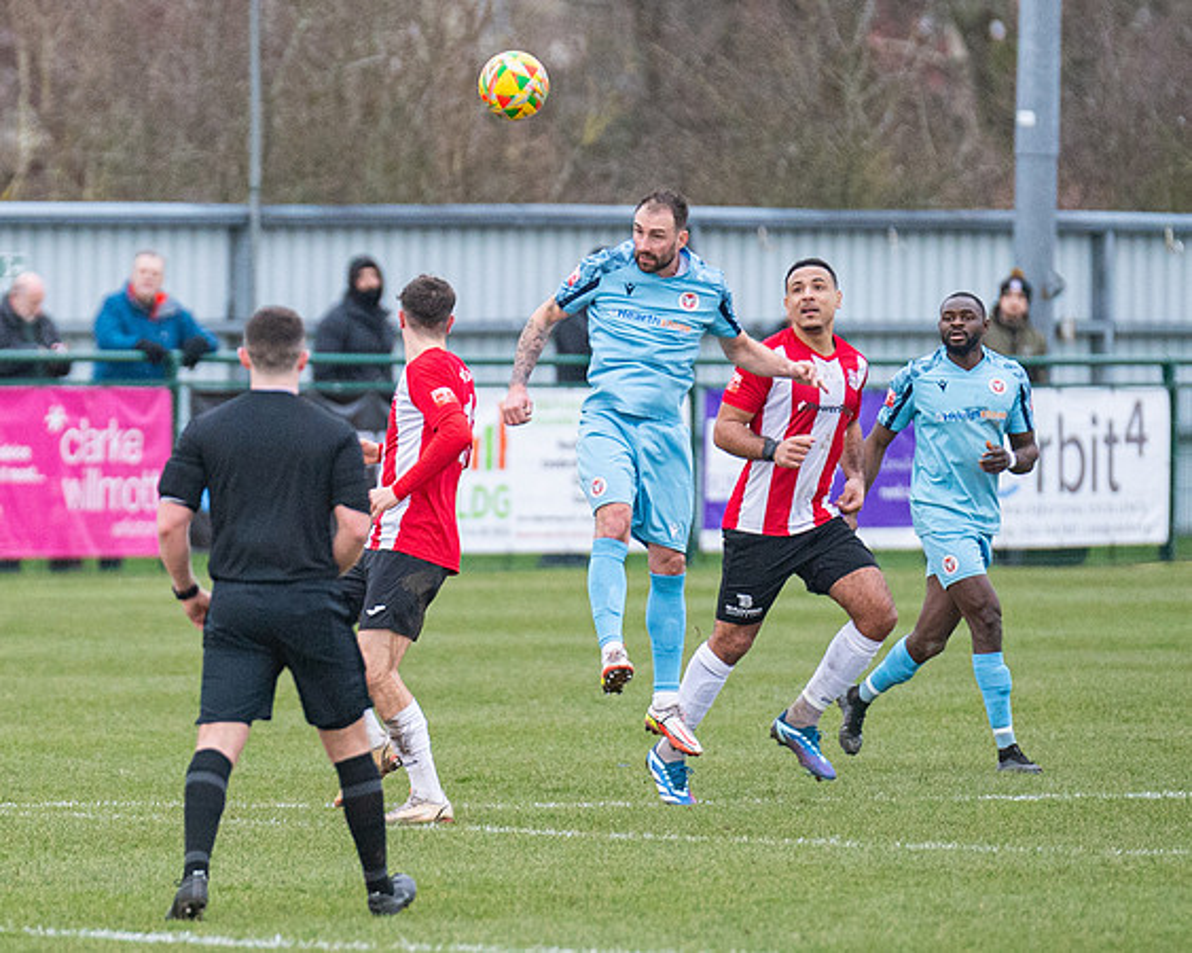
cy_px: 442
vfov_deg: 2.7
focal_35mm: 567
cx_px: 288
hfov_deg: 3.4
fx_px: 20009
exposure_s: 1/1600
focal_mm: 250
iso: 2000
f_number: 2.8
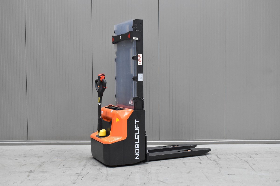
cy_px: 93
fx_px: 373
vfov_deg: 28.1
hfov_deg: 41.1
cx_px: 140
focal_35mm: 48
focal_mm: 32
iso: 1250
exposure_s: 1/30
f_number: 6.3
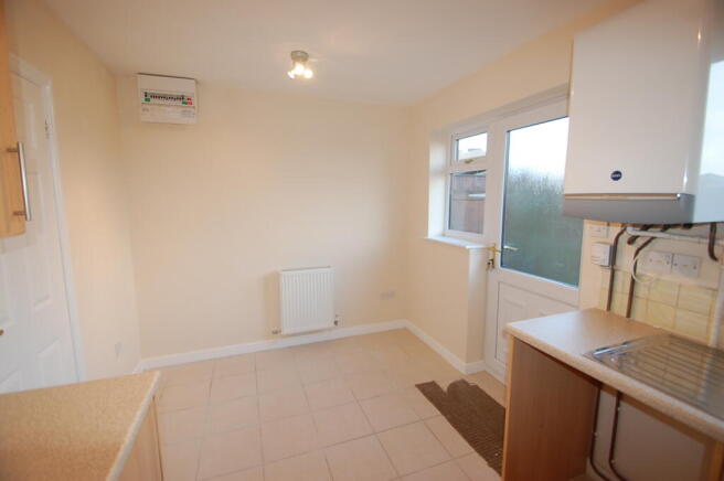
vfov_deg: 77.2
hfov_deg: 100.4
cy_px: 240
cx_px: 362
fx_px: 301
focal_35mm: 15
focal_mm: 10
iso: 400
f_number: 4
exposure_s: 1/100
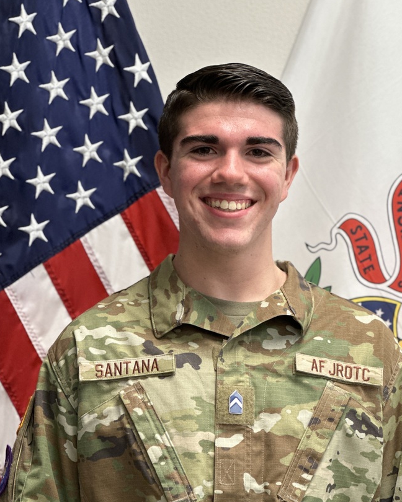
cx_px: 226
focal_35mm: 95
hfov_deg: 16.2
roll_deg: +0.2
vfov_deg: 20.2
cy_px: 281
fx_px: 1413
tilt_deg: +1.1
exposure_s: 1/40
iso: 160
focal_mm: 9
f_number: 2.8
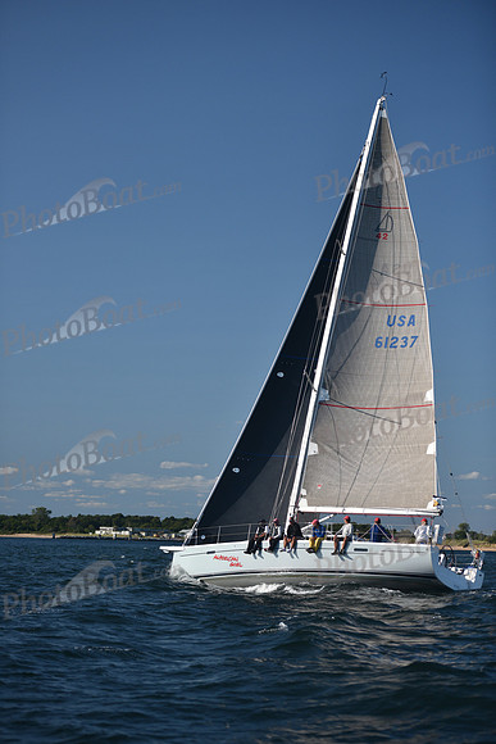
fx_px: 1755
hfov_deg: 16.1
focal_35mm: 85
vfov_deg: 23.9
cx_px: 248
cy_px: 372
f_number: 2.8
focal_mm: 85
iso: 250
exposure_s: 1/3200
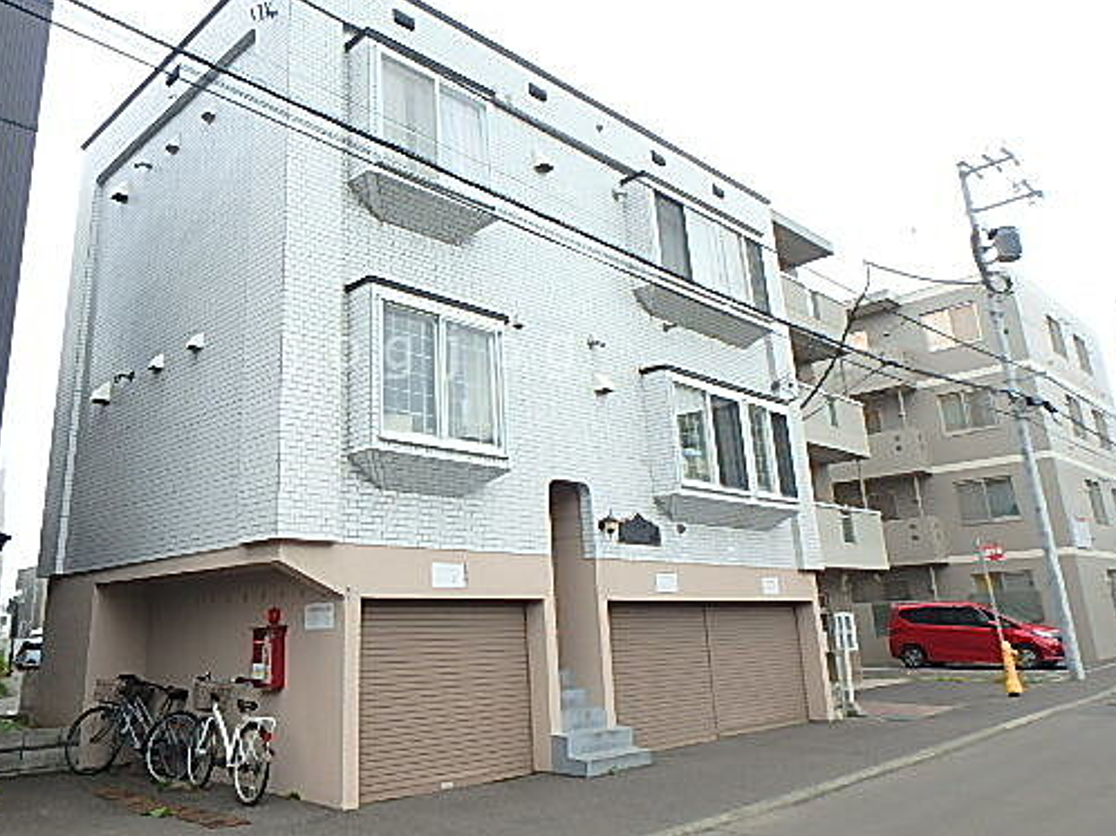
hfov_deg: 64.6
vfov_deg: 51.1
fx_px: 870
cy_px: 352
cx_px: 433
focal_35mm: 27
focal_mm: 3.7
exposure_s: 1/500
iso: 125
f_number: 3.5
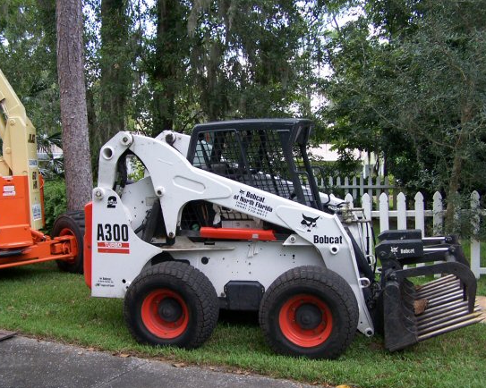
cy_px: 200
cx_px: 243
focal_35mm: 41
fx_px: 590
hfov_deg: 44.8
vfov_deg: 36.5
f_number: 2.8
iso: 80
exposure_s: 1/100
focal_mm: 6.3
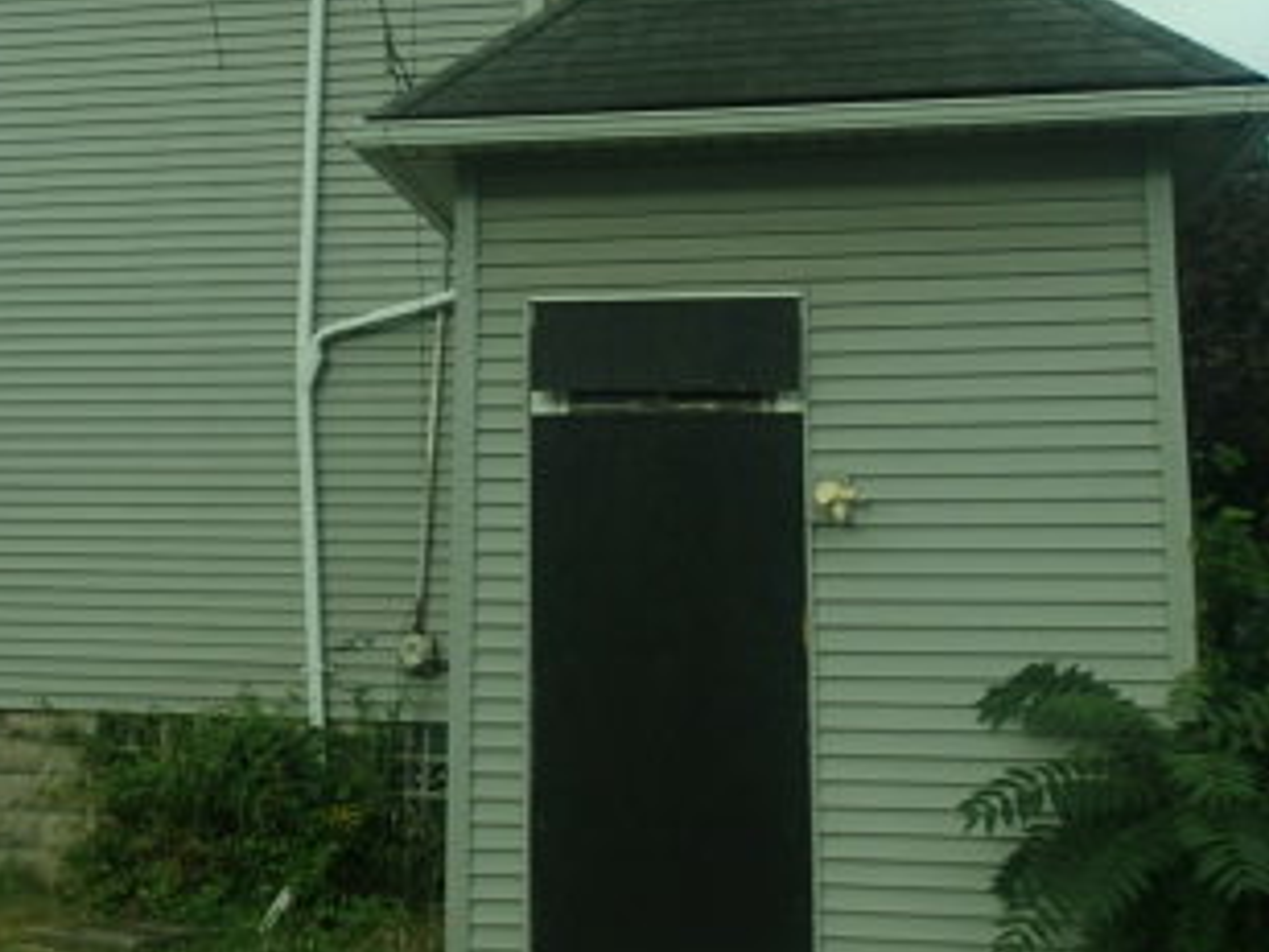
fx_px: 1906
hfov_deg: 36.1
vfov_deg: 27.8
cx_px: 350
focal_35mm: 52
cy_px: 301
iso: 100
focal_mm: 4.5
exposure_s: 1/640
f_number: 2.8
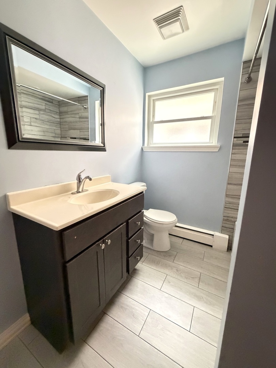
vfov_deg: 102.1
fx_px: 149
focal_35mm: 14
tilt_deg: -11.7
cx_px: 138
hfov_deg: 85.7
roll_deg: -0.8
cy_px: 184
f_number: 2.2
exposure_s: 1/38
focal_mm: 2.22
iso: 1600
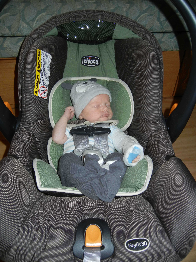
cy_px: 131
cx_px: 98
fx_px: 226
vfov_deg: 60.0
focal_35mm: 30
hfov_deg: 46.8
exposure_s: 1/30
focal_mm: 5.4
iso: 200
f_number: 3.5
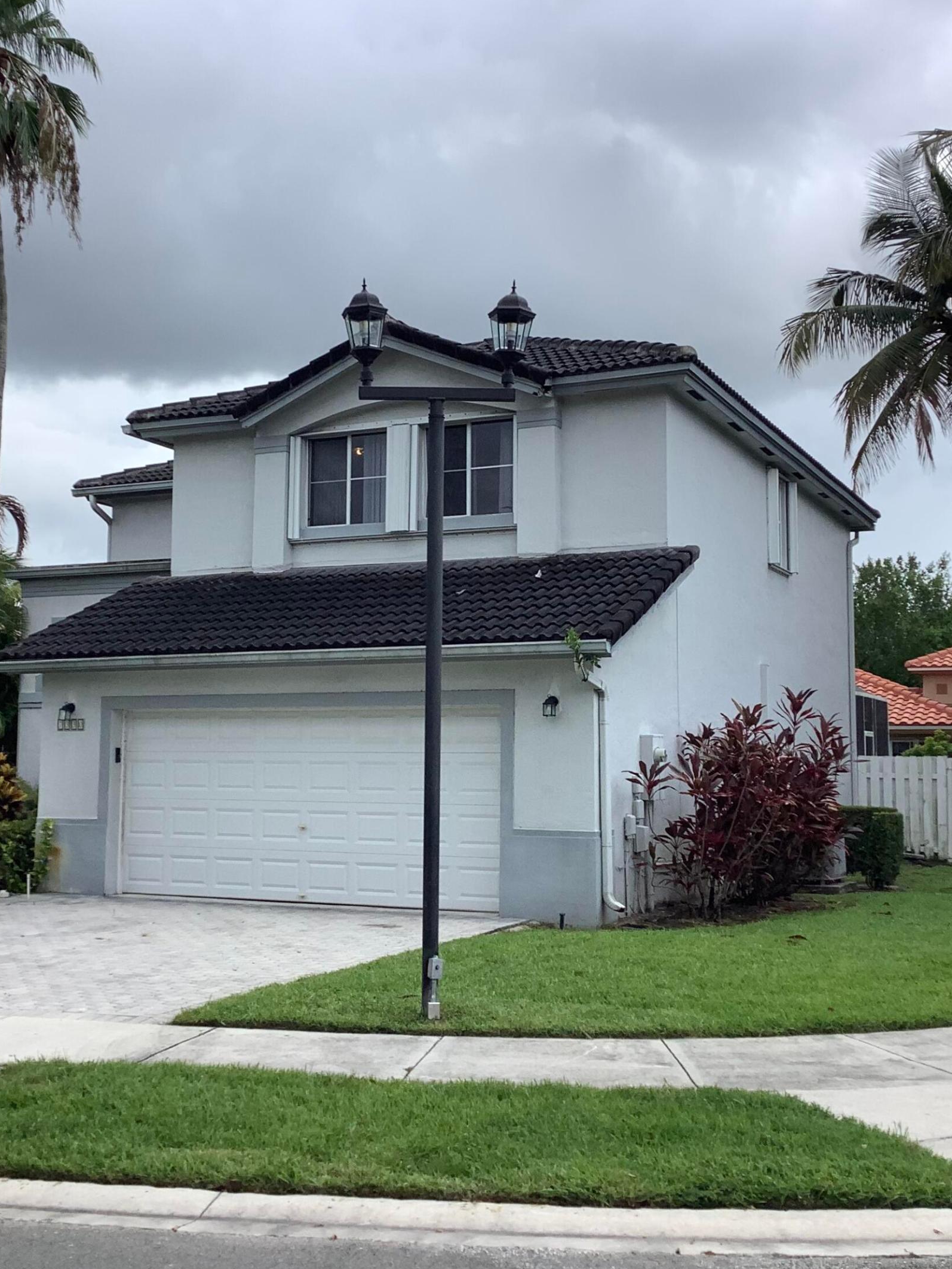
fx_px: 1540
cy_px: 631
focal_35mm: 42
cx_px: 409
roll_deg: -1.2
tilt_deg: +5.2
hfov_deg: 34.3
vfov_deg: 44.8
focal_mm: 3.3
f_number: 2.4
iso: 25
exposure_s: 1/622
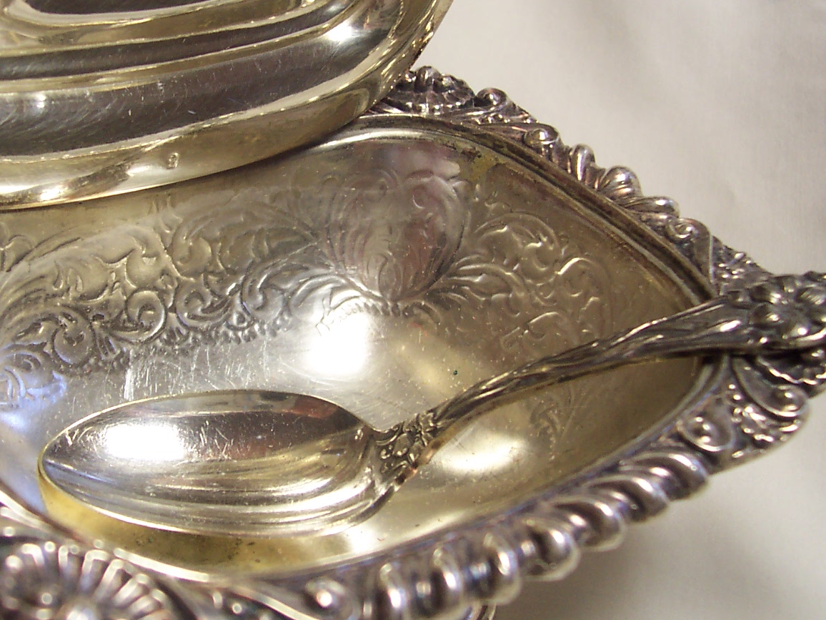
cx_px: 267
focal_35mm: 53
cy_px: 277
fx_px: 1265
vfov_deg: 27.5
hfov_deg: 35.8
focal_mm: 5.6
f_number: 2.8
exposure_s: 1/60
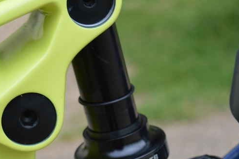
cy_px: 144
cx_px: 149
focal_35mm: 148
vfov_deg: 9.2
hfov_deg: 13.9
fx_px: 982
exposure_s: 1/125
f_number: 5.6
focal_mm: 38
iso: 140
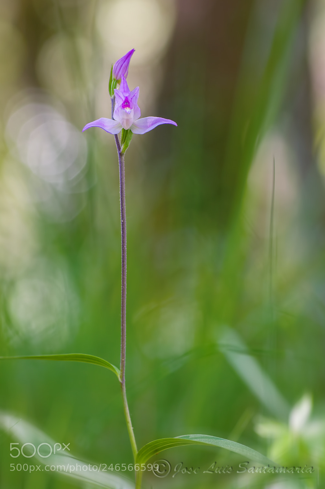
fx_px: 1940
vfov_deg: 14.4
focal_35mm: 143
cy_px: 234
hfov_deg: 9.6
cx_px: 162
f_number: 5.6
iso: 200
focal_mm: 90
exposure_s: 1/40
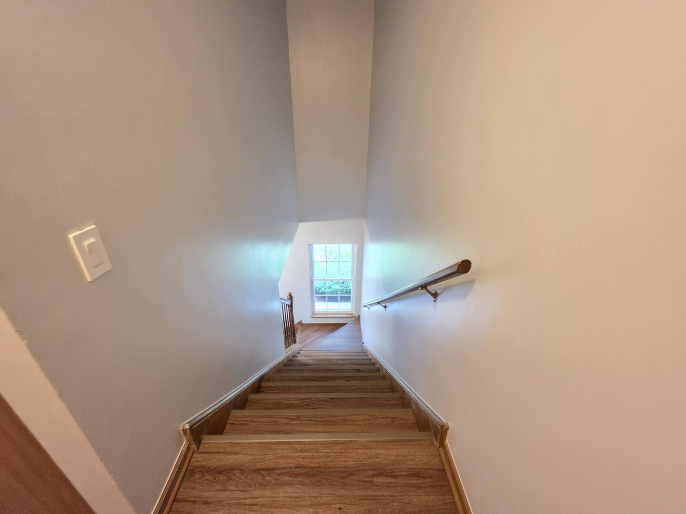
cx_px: 343
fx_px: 258
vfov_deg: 89.9
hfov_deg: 106.2
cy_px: 257
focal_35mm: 13
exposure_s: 1/60
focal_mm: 2.2
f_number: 1.9
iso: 1000
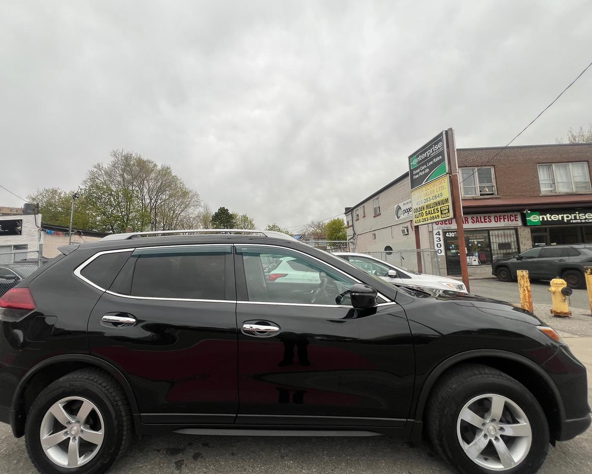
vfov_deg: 88.0
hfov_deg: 100.6
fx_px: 245
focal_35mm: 14
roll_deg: +3.2
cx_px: 276
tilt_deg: +5.1
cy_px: 235
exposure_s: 1/131
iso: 32
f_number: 1.8
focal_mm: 1.57
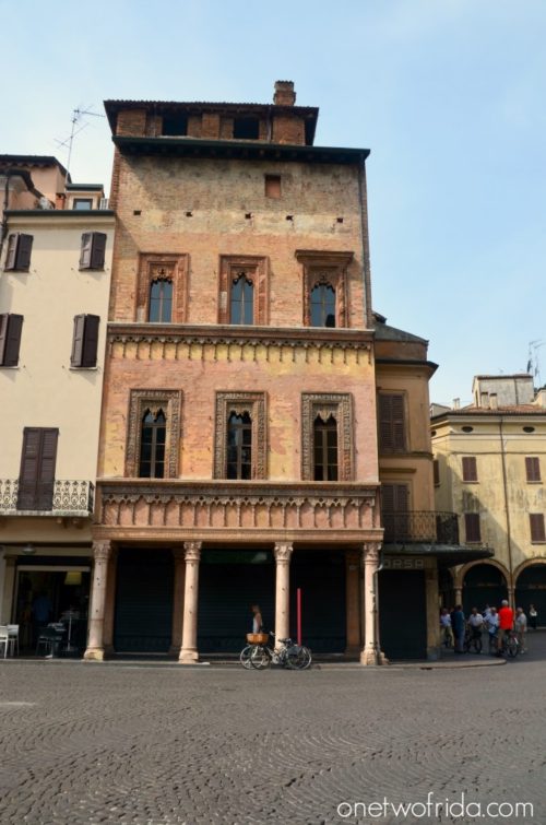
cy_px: 412
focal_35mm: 30
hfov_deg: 43.4
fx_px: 686
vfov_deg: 62.0
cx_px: 273
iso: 200
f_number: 10
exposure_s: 1/320
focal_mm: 20
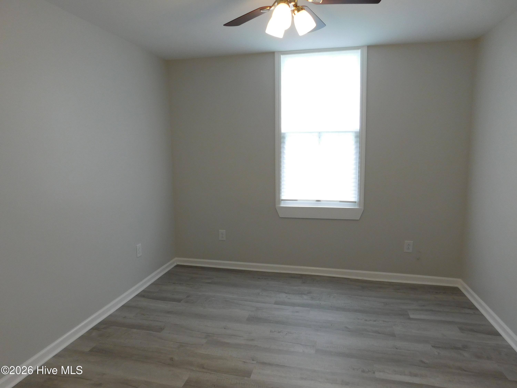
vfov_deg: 58.9
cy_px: 194
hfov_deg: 73.9
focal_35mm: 23
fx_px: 344
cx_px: 258
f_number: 3
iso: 125
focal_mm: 4
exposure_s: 1/50
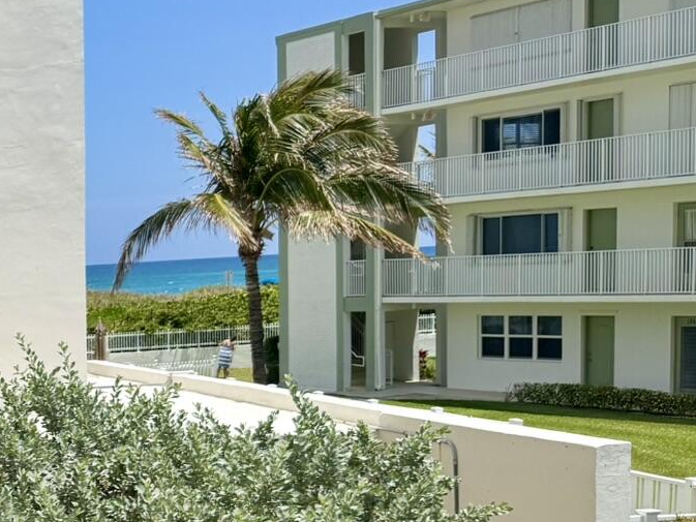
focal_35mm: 73
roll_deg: +3.7
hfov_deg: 22.6
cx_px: -304
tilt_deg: -5.6
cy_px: 434
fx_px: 1468
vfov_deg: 19.9
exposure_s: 1/5319
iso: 80
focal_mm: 6.76
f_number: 1.78
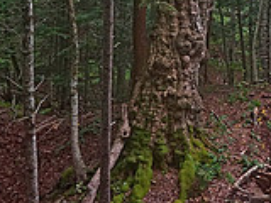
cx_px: 216
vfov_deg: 16.0
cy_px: -90
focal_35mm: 85
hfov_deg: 22.6
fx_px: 668
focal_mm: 21
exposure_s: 1/25
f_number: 11
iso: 1000
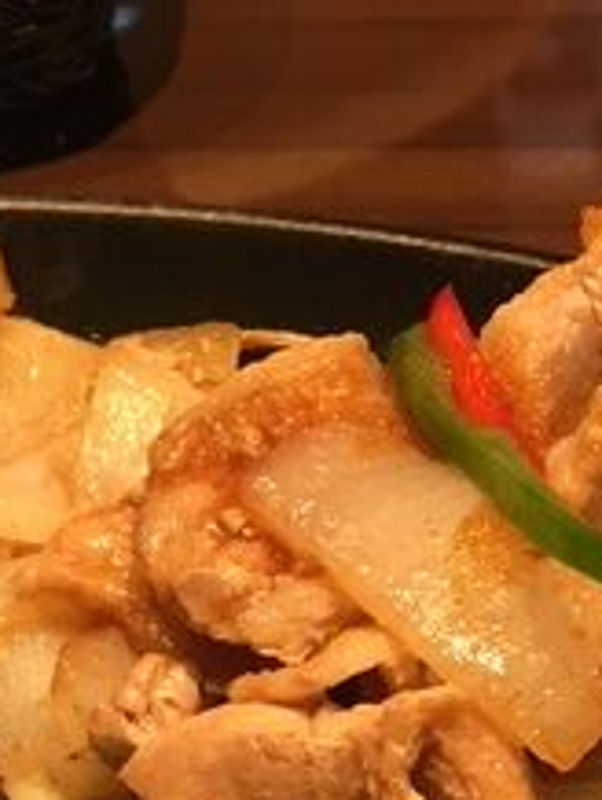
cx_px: -18
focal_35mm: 85
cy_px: 969
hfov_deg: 17.0
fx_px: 1967
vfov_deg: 21.3
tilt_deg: -51.3
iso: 125
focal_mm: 4.15
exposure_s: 1/33
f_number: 2.2
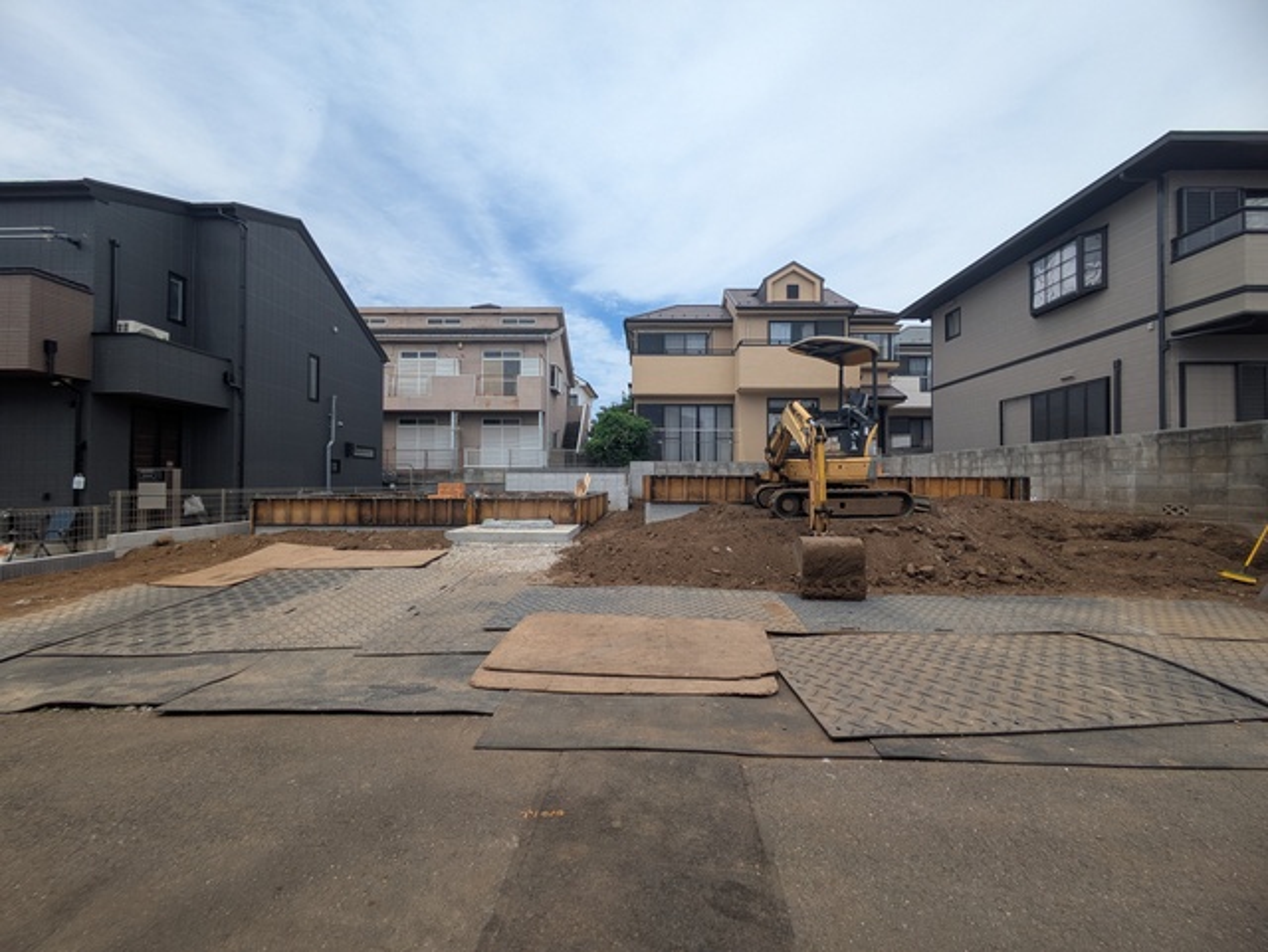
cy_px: 476
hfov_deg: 102.0
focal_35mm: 14
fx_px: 513
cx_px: 634
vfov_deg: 85.8
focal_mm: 1.83
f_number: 2.2
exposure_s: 1/1965
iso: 50
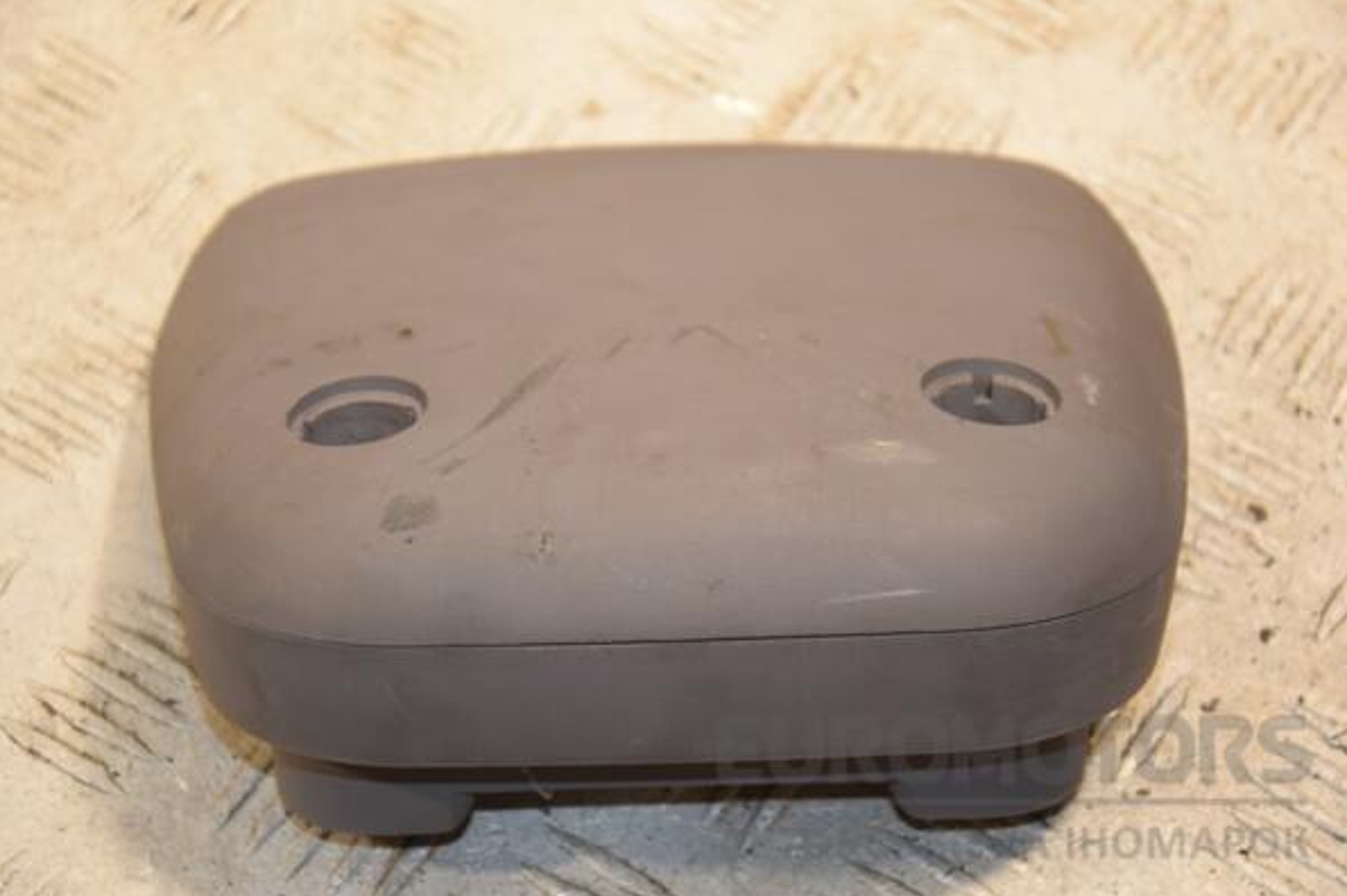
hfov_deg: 18.0
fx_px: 4244
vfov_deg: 12.1
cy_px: 448
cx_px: 675
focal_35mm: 114
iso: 800
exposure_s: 1/125
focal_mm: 75
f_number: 5.3
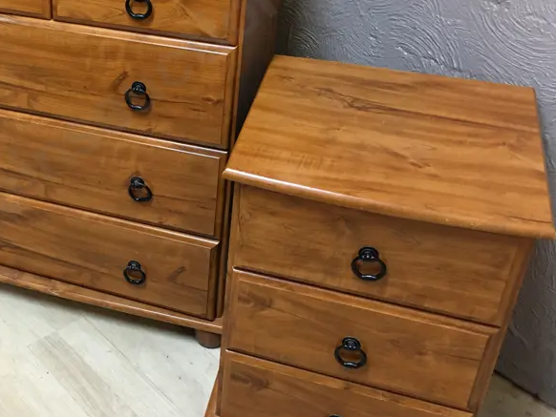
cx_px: 73
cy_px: 144
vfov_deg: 28.4
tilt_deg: -29.5
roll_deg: +1.4
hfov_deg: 35.6
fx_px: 819
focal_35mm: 51
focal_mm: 4.15
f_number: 2.2
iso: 80
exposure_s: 1/17
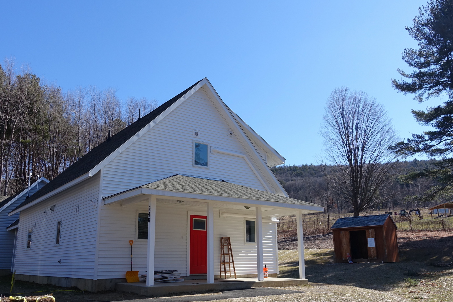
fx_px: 302
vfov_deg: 53.2
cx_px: 226
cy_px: 151
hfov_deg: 73.7
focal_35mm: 24
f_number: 5.6
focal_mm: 8.8
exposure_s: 1/400
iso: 125
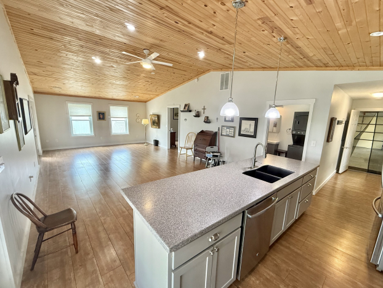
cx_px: 196
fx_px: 166
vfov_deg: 81.8
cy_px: 148
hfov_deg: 98.1
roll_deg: -2.2
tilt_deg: -10.3
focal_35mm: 15
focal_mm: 2.22
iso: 400
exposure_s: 1/120
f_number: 2.2
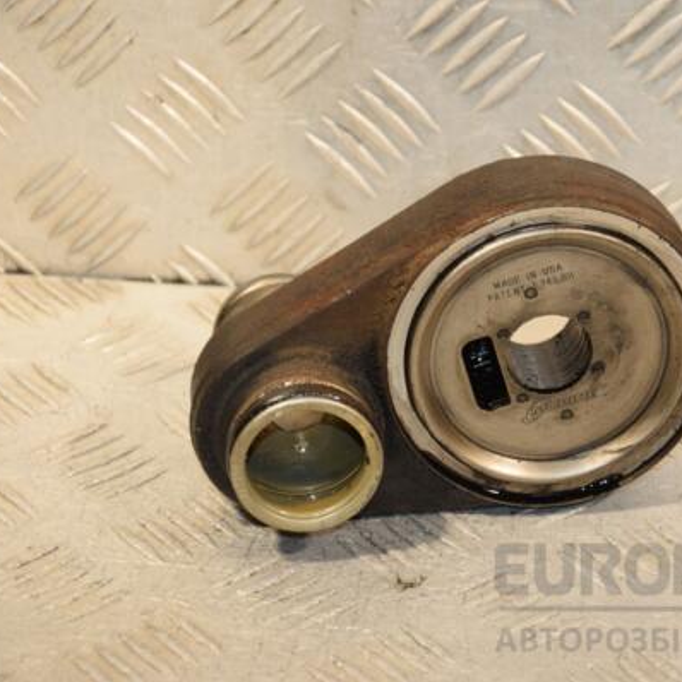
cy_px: 341
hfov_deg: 10.1
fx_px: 3856
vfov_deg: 10.1
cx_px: 463
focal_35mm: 173
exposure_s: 1/200
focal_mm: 90
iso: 800
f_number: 5.6
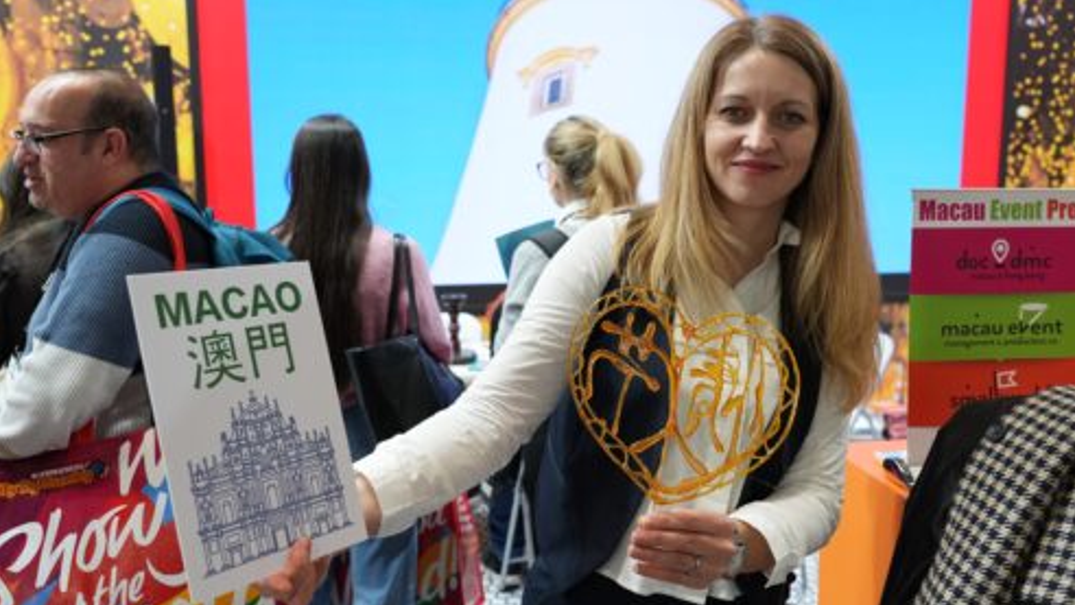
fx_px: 941
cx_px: 544
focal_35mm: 33
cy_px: 292
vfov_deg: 35.7
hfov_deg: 59.5
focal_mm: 31
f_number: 5
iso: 1250
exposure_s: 1/160
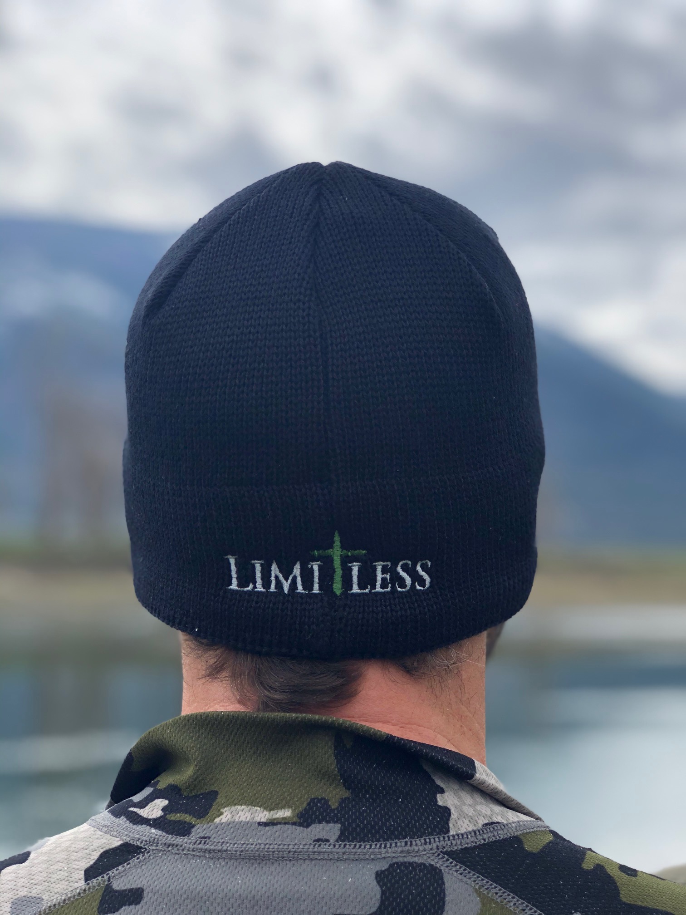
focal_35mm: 57
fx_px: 1506
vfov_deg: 33.8
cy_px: 458
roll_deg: -1.0
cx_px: 343
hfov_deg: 25.7
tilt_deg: +4.3
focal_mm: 6.6
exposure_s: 1/546
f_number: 2.8
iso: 20
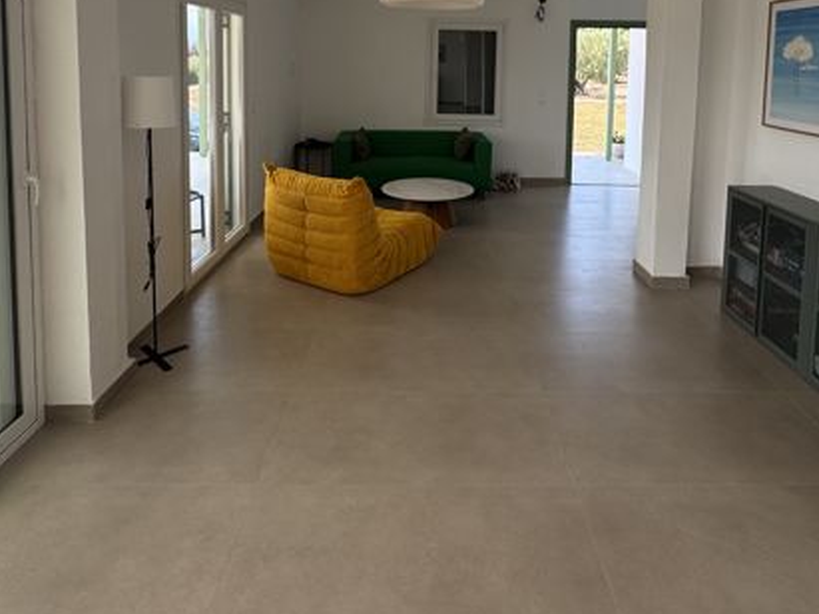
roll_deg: -0.8
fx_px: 568
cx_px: 439
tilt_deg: -4.3
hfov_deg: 71.5
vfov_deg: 52.0
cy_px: 98
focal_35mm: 24
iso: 40
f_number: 2.2
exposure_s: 1/212
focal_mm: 2.22
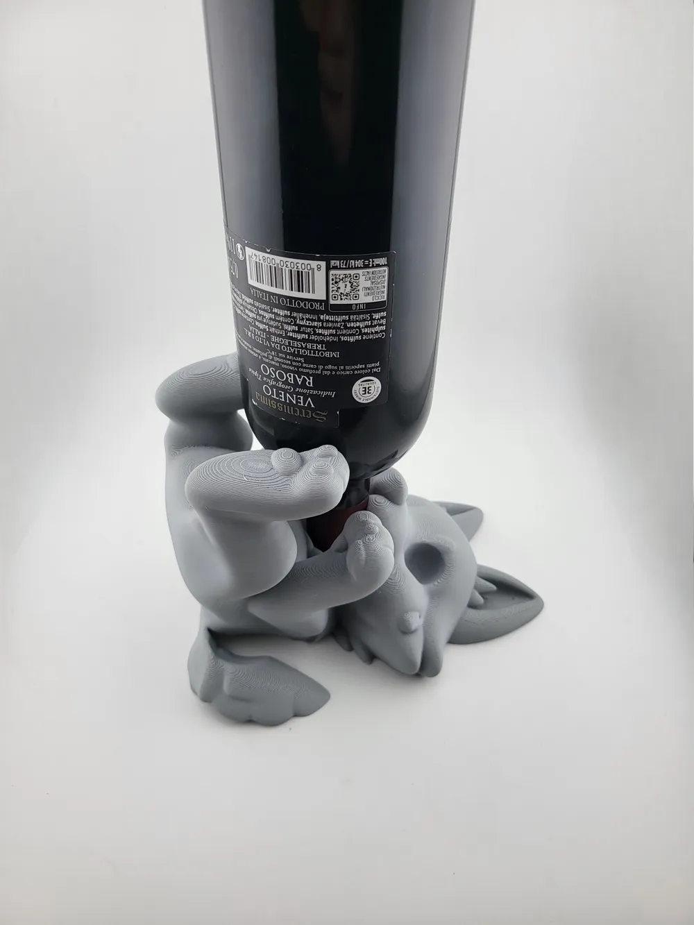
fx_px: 641
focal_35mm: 24
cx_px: 347
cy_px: 462
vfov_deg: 71.6
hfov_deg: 56.8
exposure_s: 1/1000
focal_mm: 5
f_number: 1.8
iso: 40
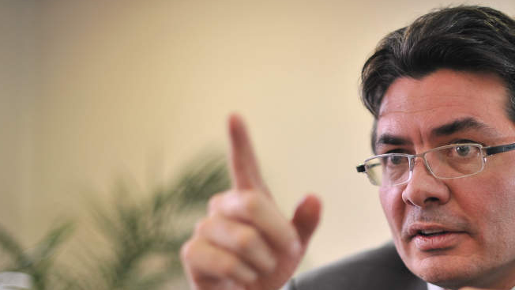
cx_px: 379
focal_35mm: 79
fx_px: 1079
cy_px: 241
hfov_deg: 26.5
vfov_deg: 15.2
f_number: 1.4
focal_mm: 50
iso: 400
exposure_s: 1/250
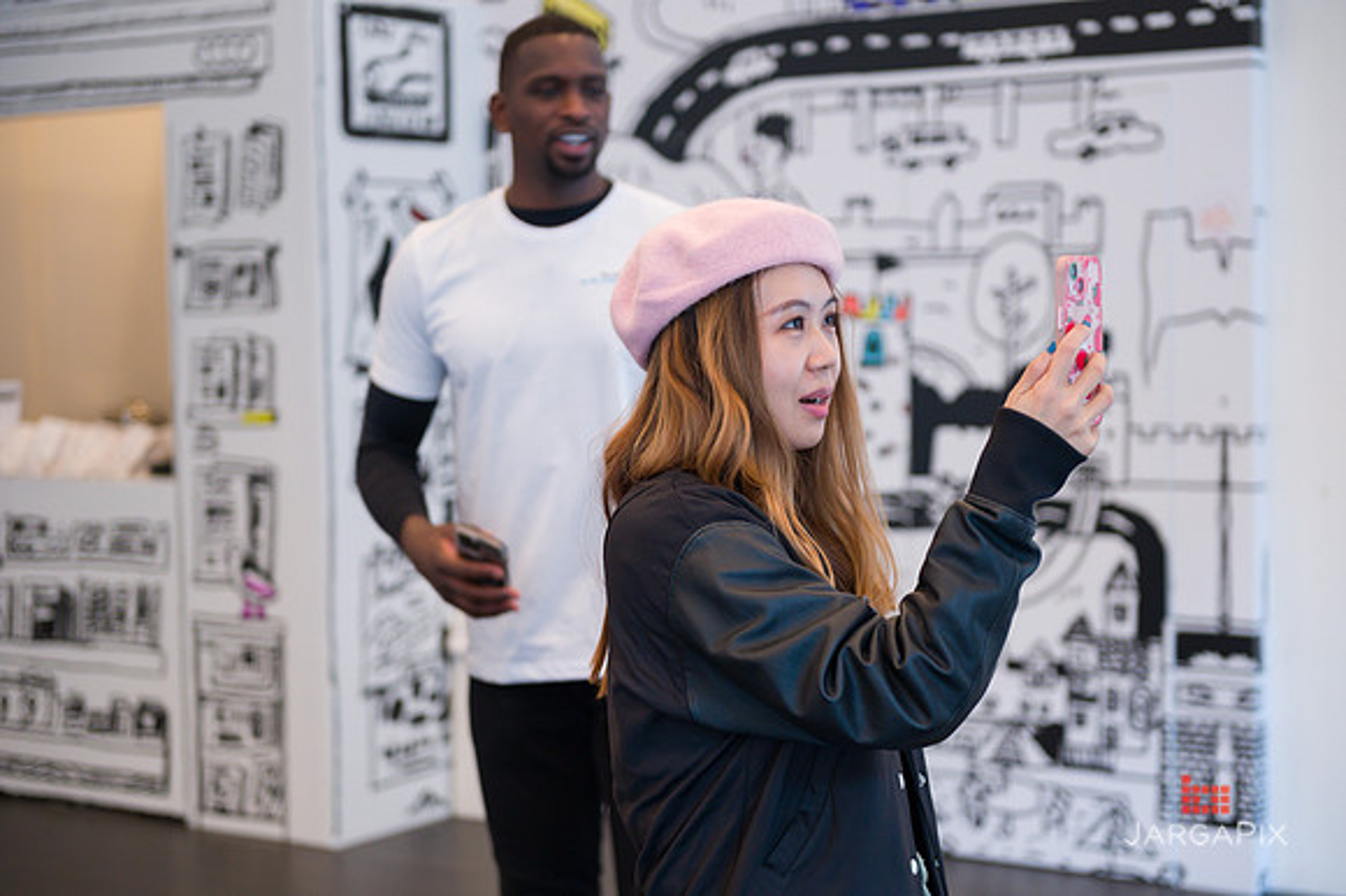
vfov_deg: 21.9
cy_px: 448
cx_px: 673
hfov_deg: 32.4
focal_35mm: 62
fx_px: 2317
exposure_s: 1/200
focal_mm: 62
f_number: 3.5
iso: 1600
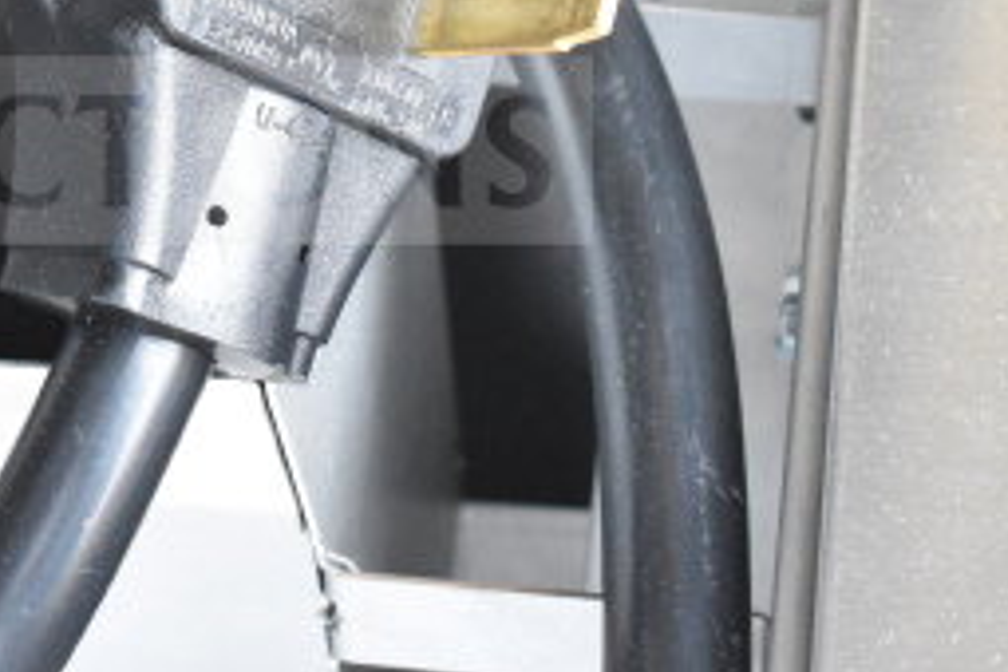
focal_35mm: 197
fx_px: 5521
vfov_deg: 6.9
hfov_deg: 10.4
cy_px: -69
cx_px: 146
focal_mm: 55
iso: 6400
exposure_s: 1/320
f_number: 9
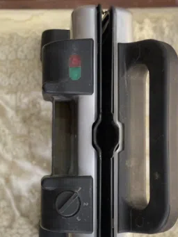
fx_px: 418
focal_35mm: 61
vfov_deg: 31.6
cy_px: 138
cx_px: 96
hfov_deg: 24.0
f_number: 2
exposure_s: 1/33
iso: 320
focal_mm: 6
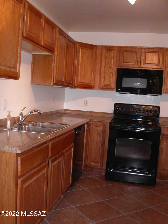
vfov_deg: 49.0
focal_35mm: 38
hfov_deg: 37.7
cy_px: 112
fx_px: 246
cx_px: 84
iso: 100
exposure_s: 1/30
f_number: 2.8
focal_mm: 7.8
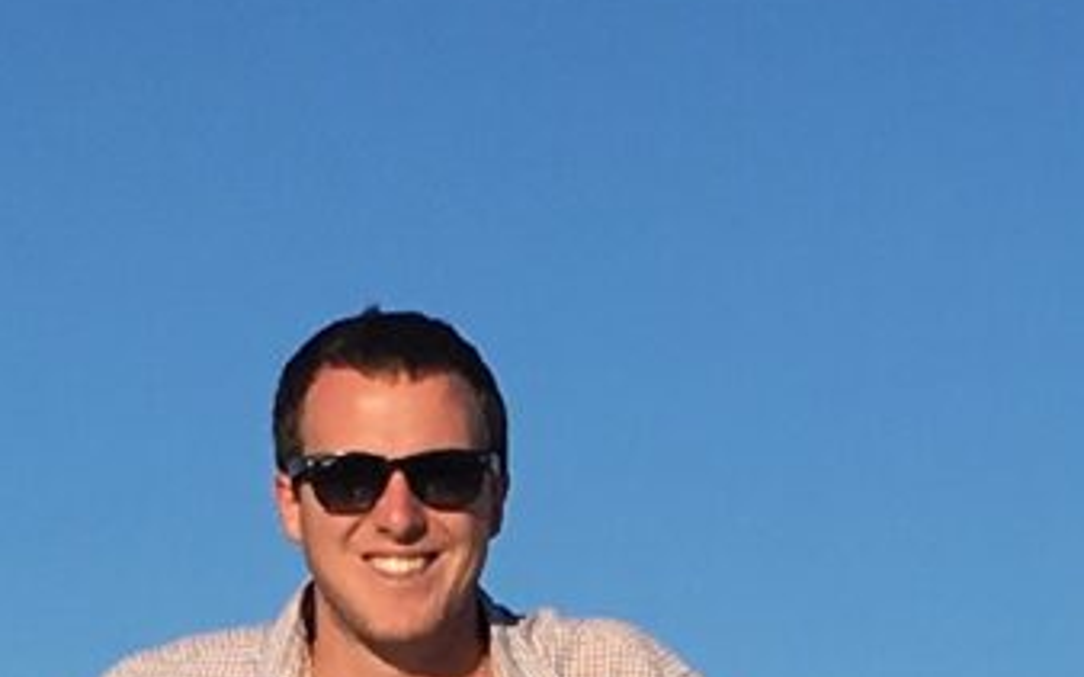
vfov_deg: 5.3
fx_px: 6881
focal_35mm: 233
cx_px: 552
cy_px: 2057
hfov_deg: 9.0
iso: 25
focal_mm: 4.15
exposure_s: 1/2747
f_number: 2.2
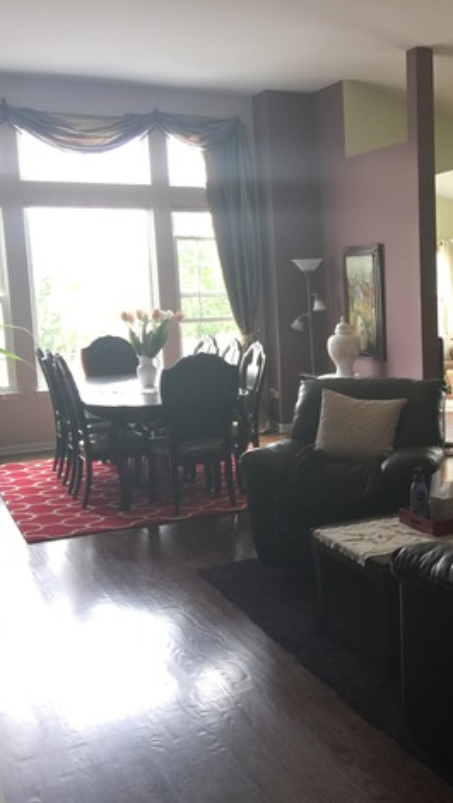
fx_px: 917
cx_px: 441
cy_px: 400
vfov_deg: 47.3
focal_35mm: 43
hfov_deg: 26.4
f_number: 2.2
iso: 32
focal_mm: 4.15
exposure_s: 1/30
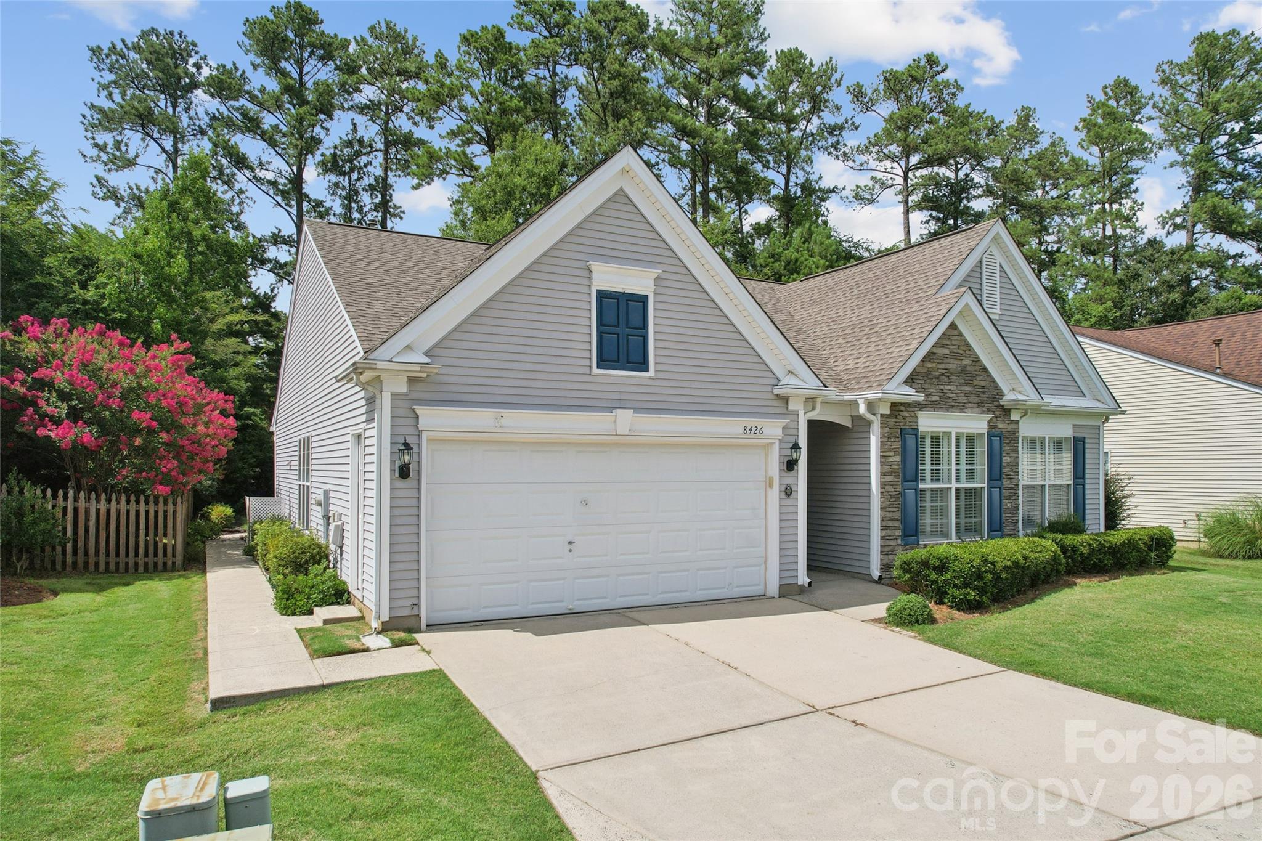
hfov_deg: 78.6
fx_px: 771
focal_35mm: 22
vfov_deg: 57.2
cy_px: 420
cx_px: 631
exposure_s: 1/400
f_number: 2.8
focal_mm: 8.4
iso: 110
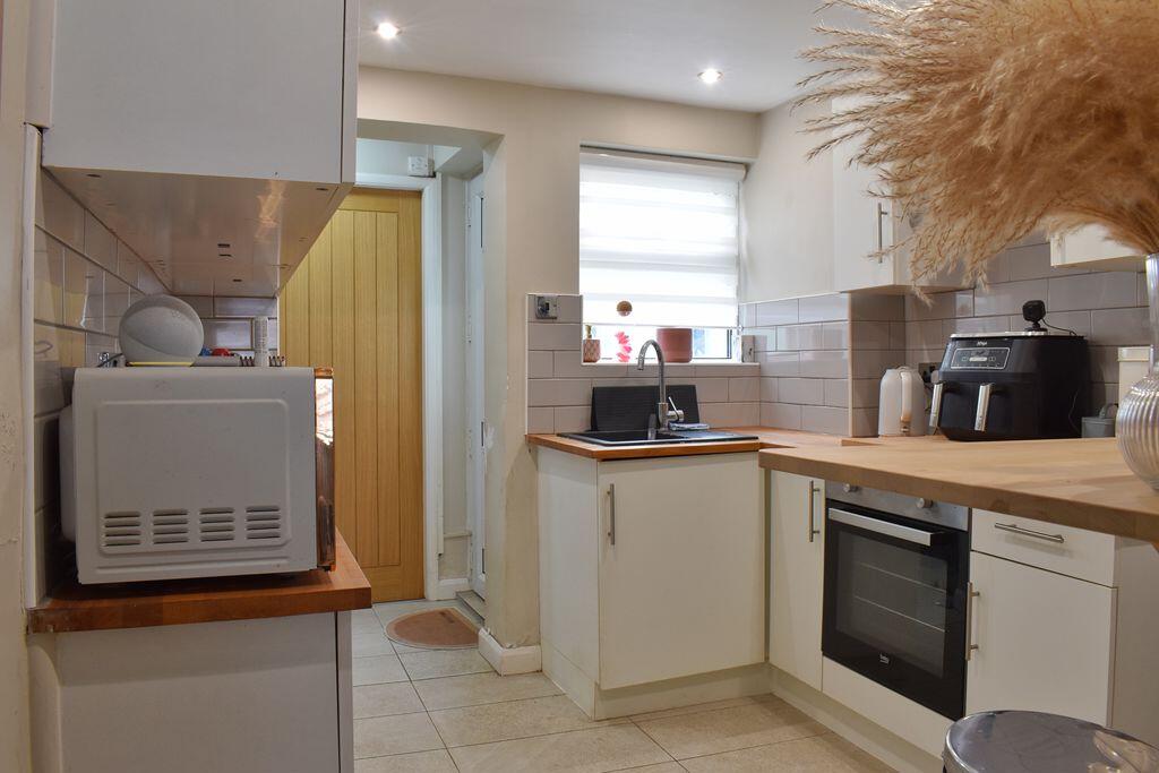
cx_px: 580
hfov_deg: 67.4
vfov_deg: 47.9
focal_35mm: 27
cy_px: 386
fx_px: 869
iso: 450
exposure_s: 1/5
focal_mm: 18
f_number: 13
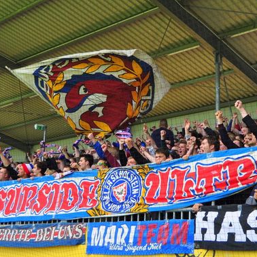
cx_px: 177
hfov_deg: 33.6
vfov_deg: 34.0
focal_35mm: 50
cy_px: 128
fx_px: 420
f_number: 4.5
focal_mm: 26
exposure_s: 1/1000
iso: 500
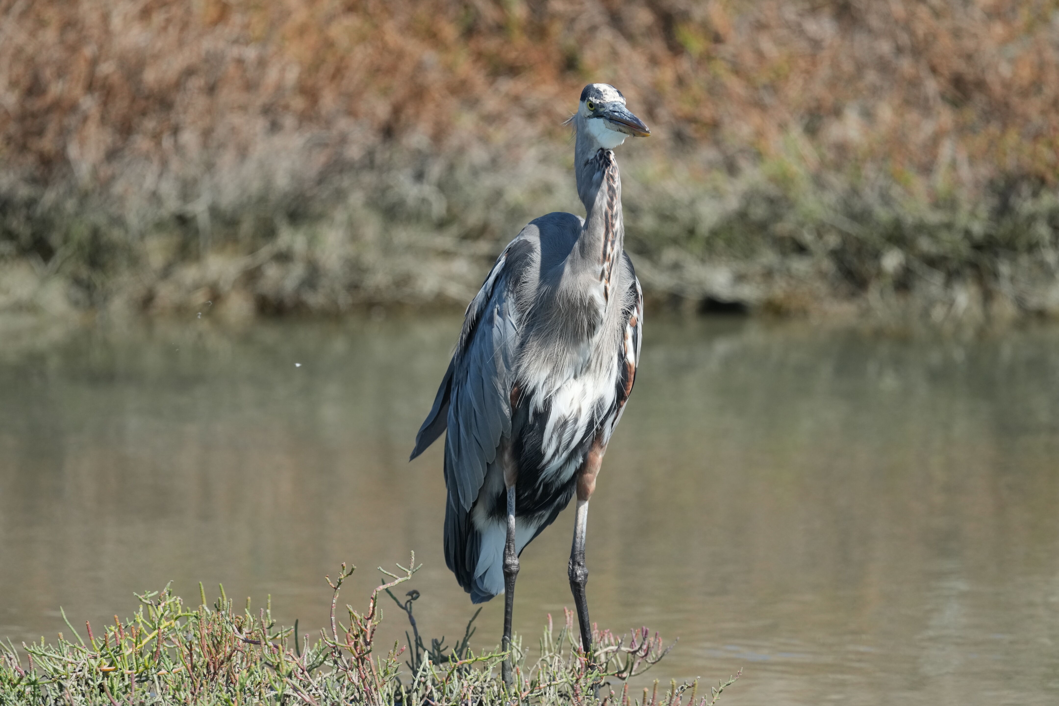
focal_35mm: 560
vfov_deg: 2.5
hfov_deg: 3.7
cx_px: 530
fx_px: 16472
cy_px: 353
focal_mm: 560
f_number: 6.3
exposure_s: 1/2500
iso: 1000
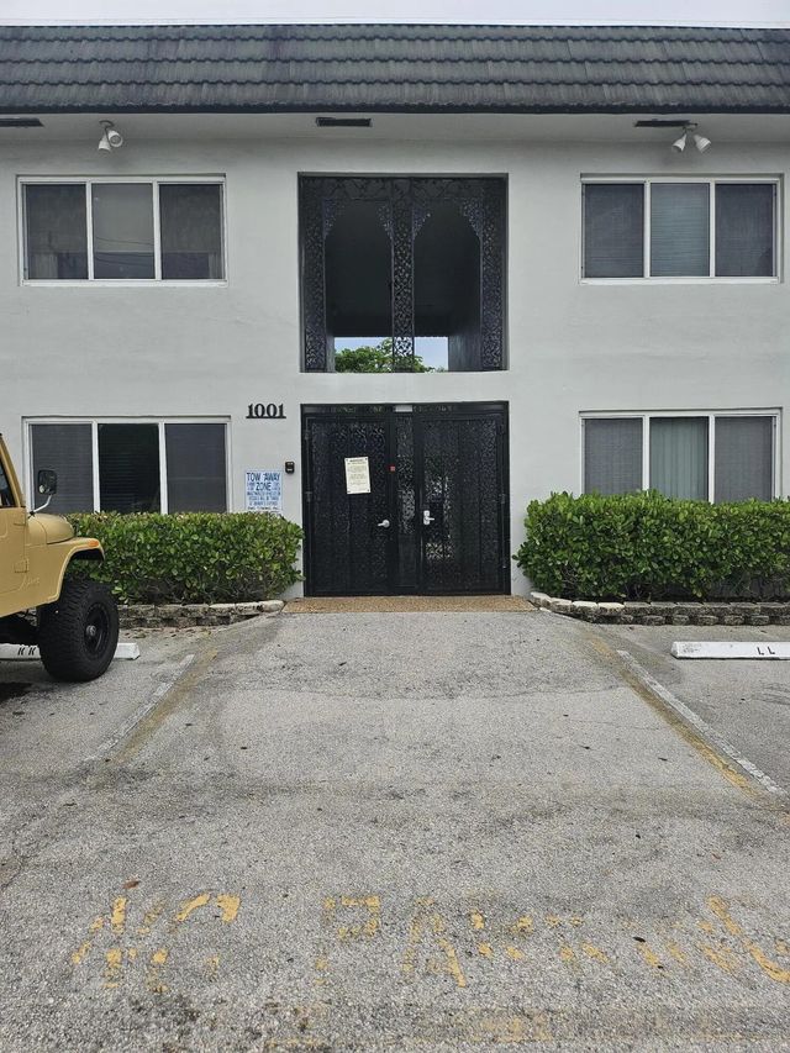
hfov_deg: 56.8
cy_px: 526
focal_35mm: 24
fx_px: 730
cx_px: 395
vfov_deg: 71.6
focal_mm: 5
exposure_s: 1/1936
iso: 50
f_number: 1.8
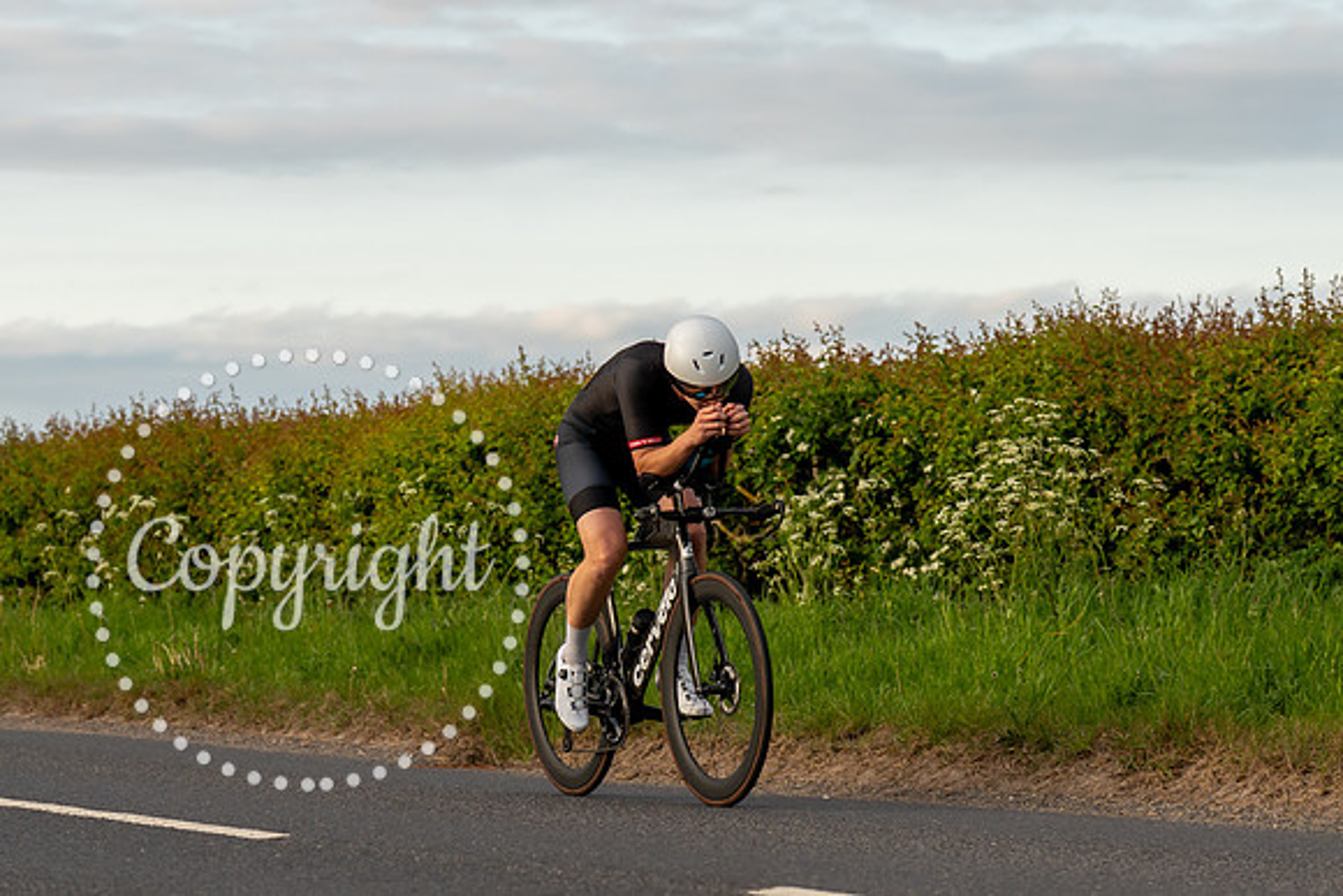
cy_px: 462
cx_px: 627
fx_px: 4980
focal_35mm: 133
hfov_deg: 15.4
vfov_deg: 10.3
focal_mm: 88
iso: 400
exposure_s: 1/1000
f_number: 4
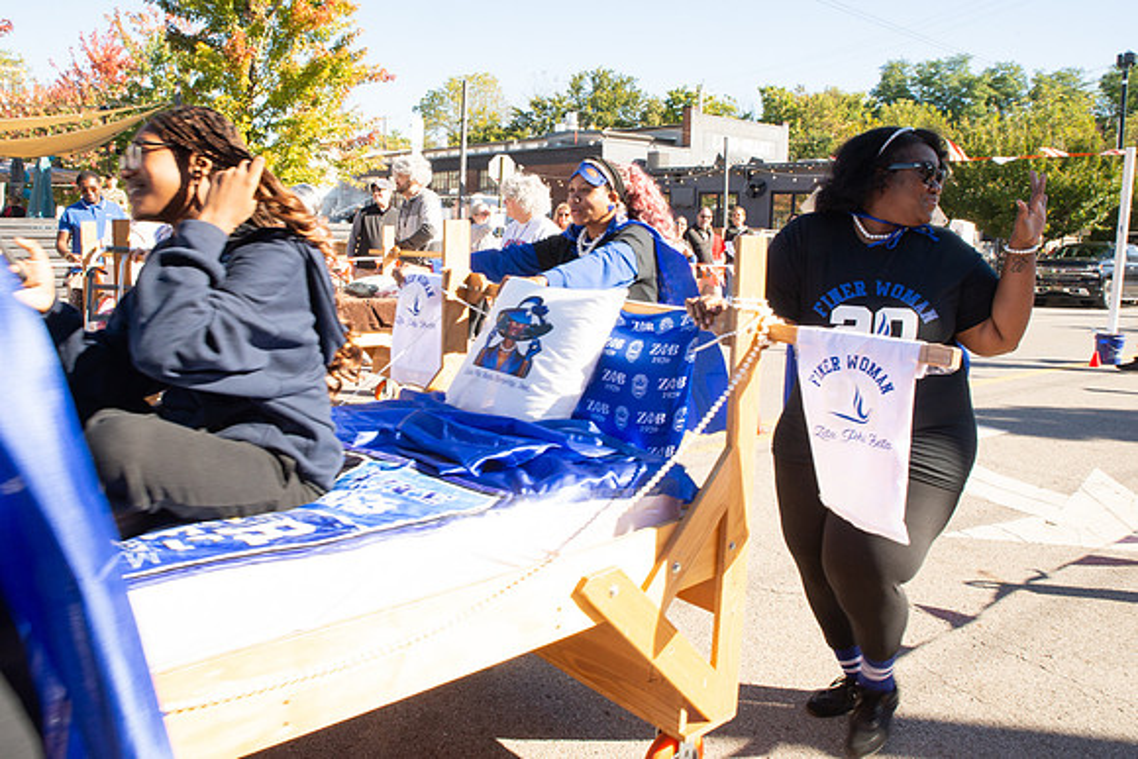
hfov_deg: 66.2
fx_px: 871
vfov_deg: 47.0
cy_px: 323
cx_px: 513
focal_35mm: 28
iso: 800
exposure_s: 1/160
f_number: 16
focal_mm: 24
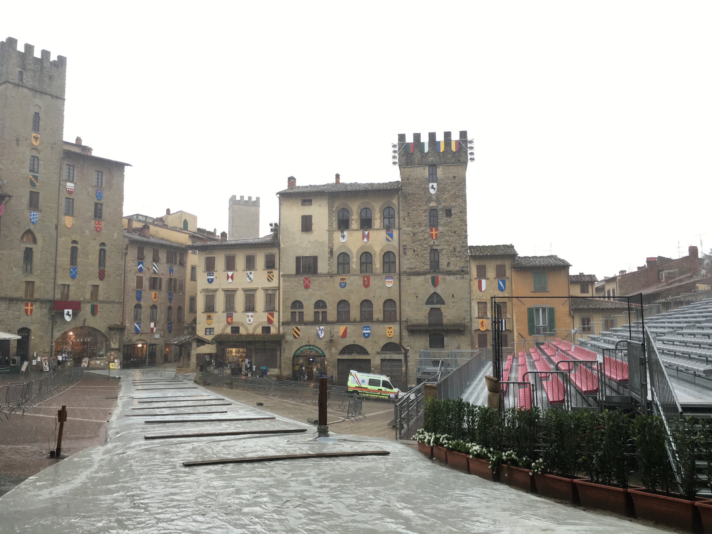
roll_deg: +0.0
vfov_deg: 48.2
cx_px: 356
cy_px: 267
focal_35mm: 29
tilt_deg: +6.5
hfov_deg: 61.7
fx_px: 596
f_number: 2.2
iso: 50
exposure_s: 1/33
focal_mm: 4.15
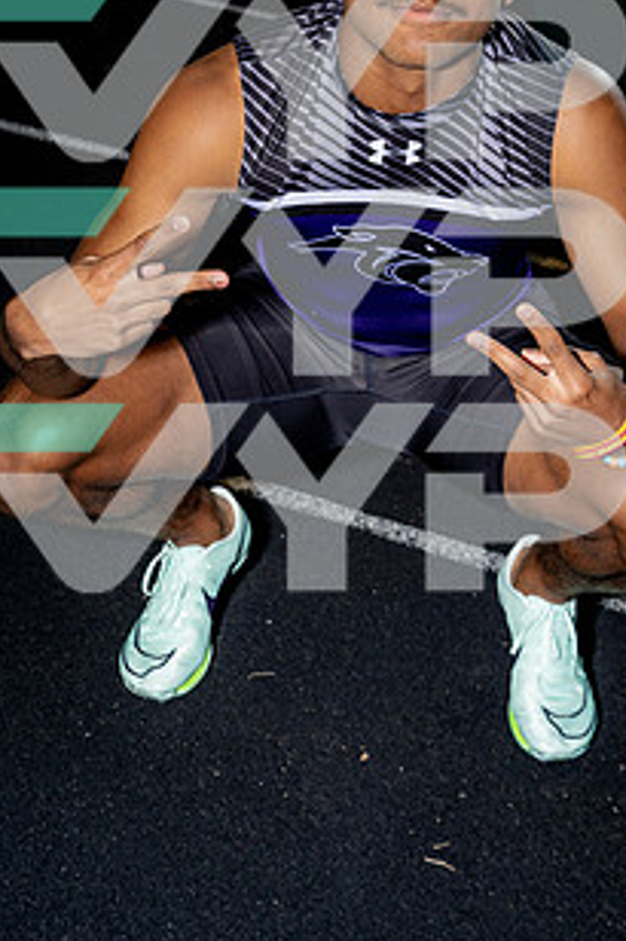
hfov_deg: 14.8
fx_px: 2402
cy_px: 284
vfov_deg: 22.0
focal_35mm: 92
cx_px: 397
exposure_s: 1/250
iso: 500
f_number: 7.1
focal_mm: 63
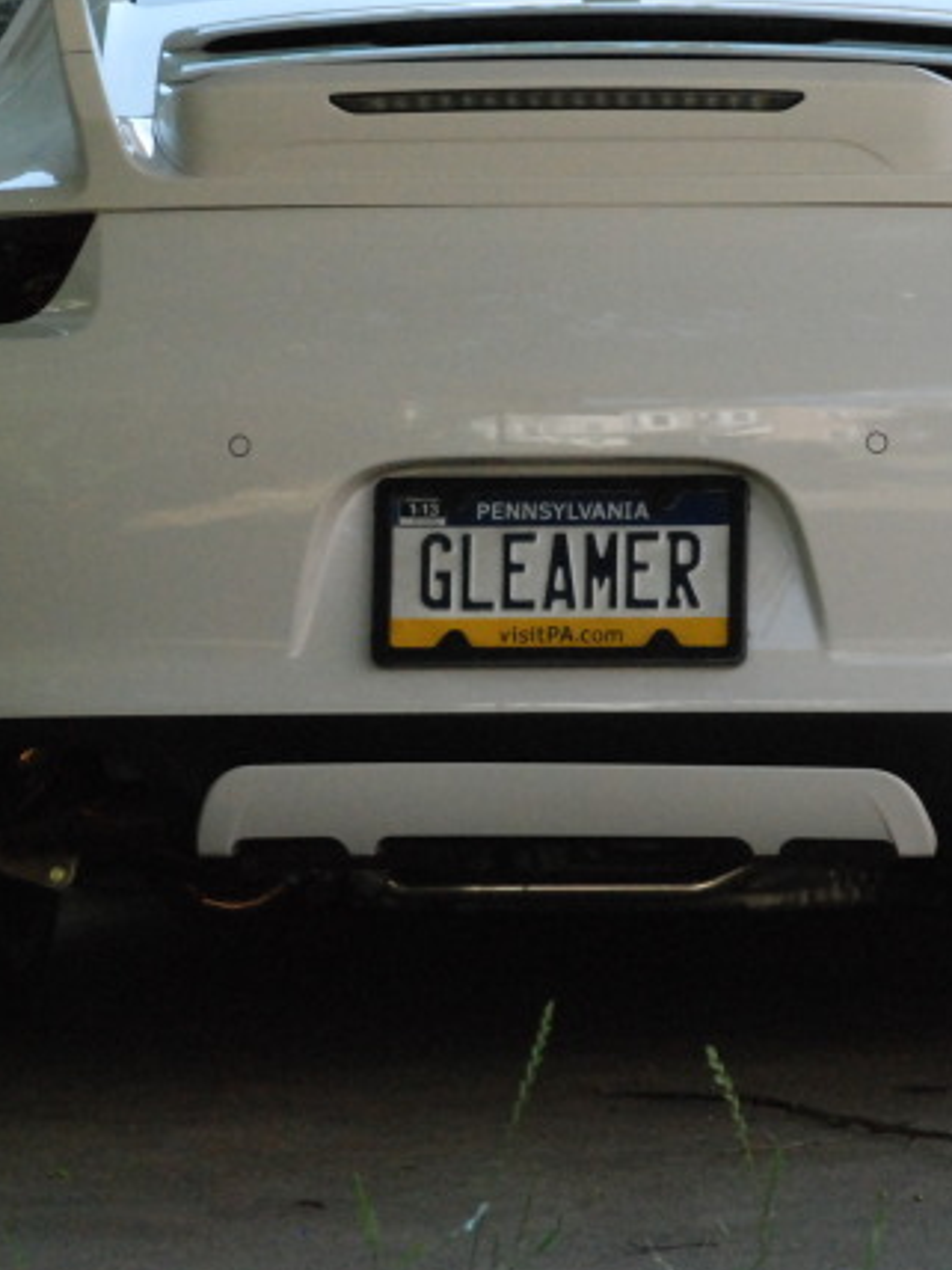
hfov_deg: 5.4
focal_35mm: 276
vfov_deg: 7.2
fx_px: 10121
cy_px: 337
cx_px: 779
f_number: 8
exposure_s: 1/1000
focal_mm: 80
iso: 1600
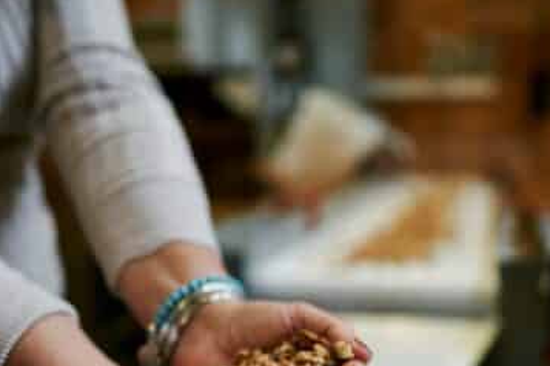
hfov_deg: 41.7
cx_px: 339
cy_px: 319
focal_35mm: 47
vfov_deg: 27.7
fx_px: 718
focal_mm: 24
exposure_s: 1/250
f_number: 1.4
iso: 320
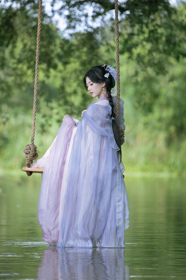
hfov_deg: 6.0
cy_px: 112
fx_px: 1775
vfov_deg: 9.0
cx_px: 99
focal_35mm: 229
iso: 100
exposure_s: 1/500
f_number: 2.8
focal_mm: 190
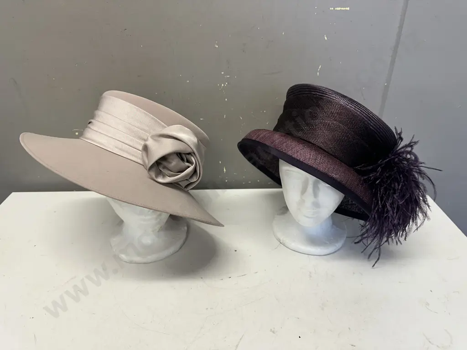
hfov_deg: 71.6
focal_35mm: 24
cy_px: 175
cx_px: 234
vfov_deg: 56.8
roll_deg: +0.0
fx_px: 324
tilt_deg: -29.9
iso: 100
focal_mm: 6.86
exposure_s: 1/100
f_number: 1.78
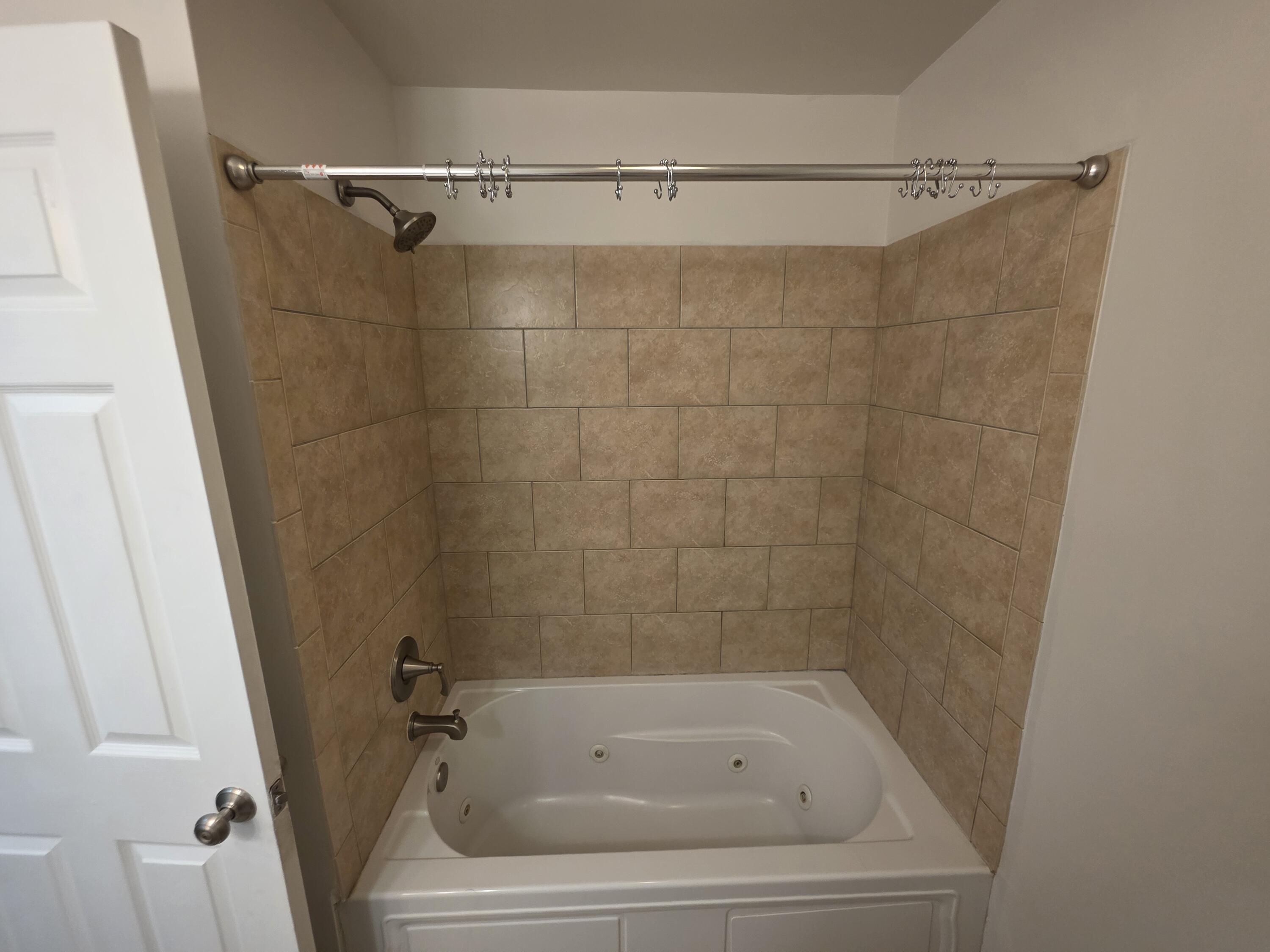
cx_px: 635
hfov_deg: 106.2
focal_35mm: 13
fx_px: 477
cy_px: 476
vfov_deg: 89.9
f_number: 1.9
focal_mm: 2.2
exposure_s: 1/60
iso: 200
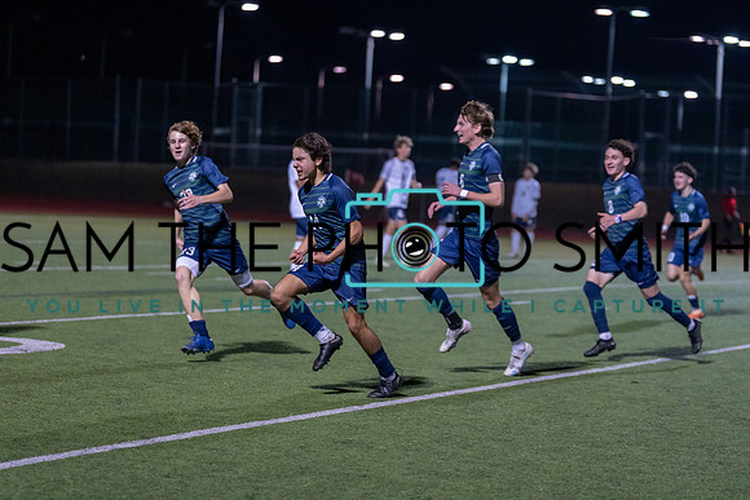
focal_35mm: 106
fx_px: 2209
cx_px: 375
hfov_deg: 19.3
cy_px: 250
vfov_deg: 12.9
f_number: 2.8
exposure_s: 1/1000
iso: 3200
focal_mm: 106
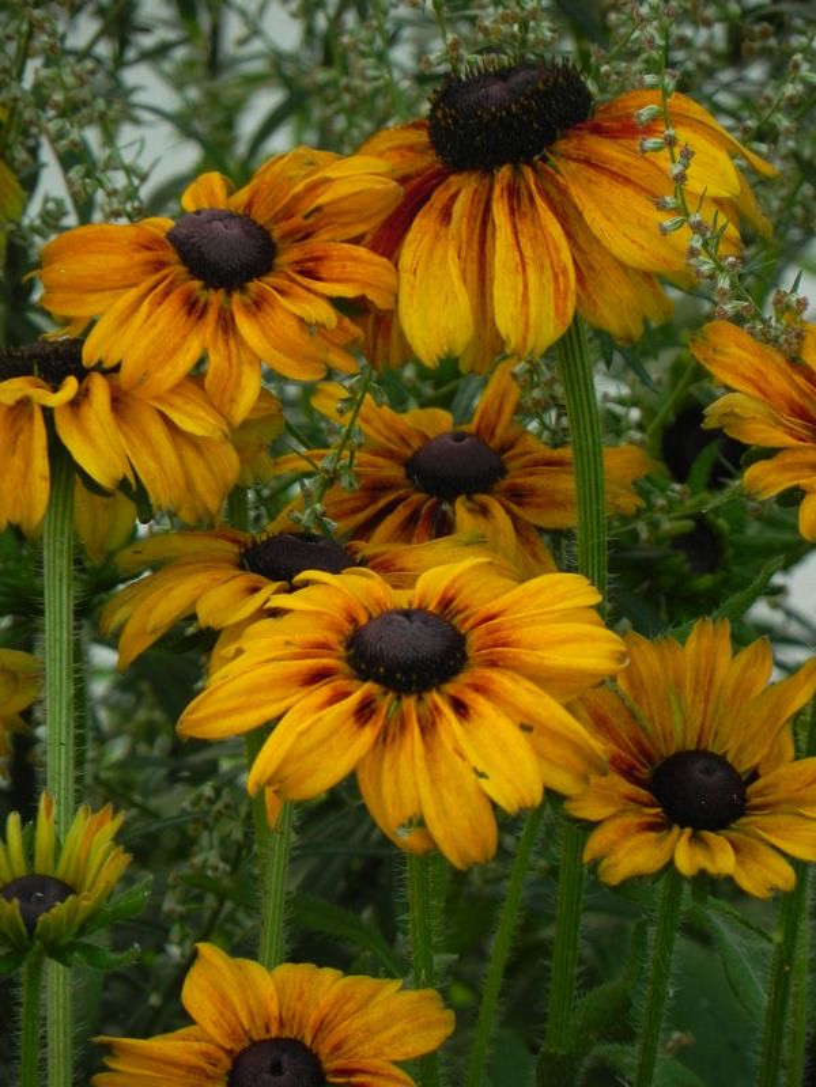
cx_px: 408
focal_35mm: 550
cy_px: 544
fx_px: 17287
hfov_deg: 2.7
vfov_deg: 3.6
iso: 160
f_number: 5
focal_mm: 97.8
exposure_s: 1/25
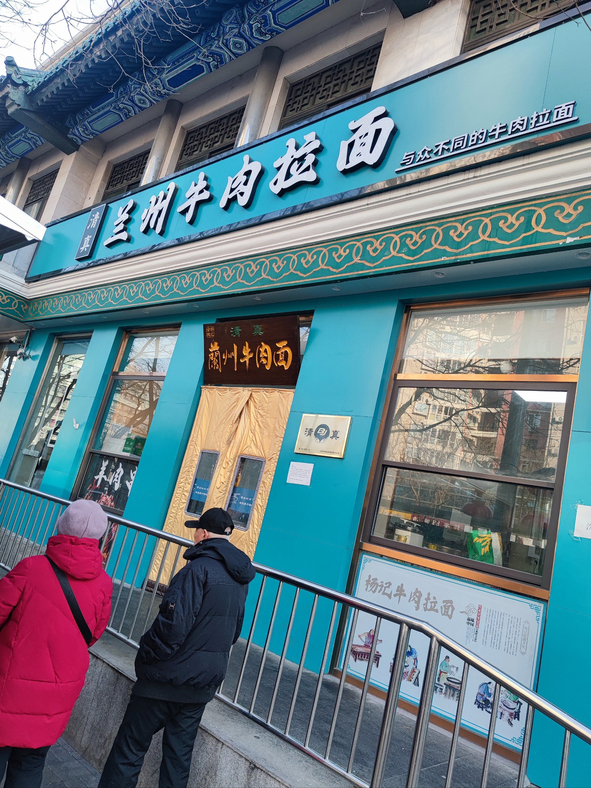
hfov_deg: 54.9
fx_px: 569
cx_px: 296
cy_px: 394
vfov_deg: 69.4
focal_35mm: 25
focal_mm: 6.78
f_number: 1.85
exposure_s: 1/227
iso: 50
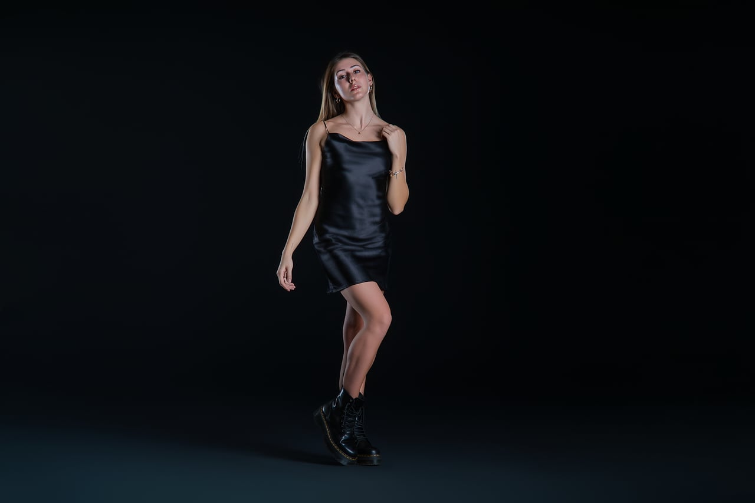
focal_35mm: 160
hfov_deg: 12.8
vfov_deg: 8.6
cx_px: 378
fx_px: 3355
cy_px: 252
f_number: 7.1
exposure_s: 1/250
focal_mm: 160
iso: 125
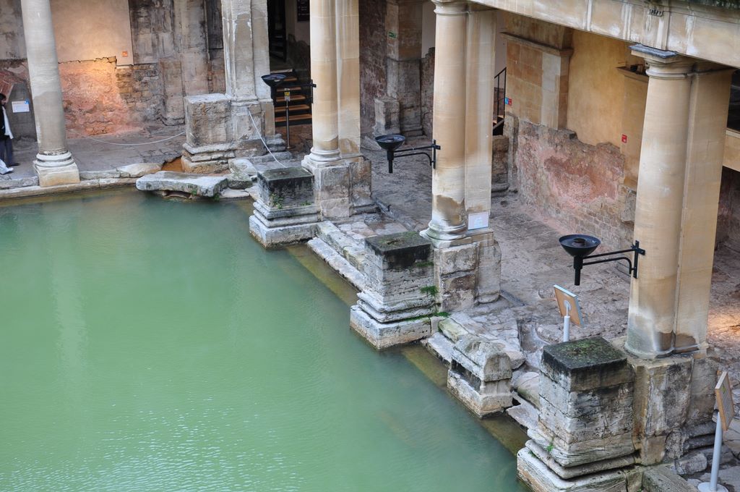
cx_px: 370
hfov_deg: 33.4
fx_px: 1232
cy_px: 246
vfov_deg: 22.6
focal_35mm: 60
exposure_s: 1/25
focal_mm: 40
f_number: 7.1
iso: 400
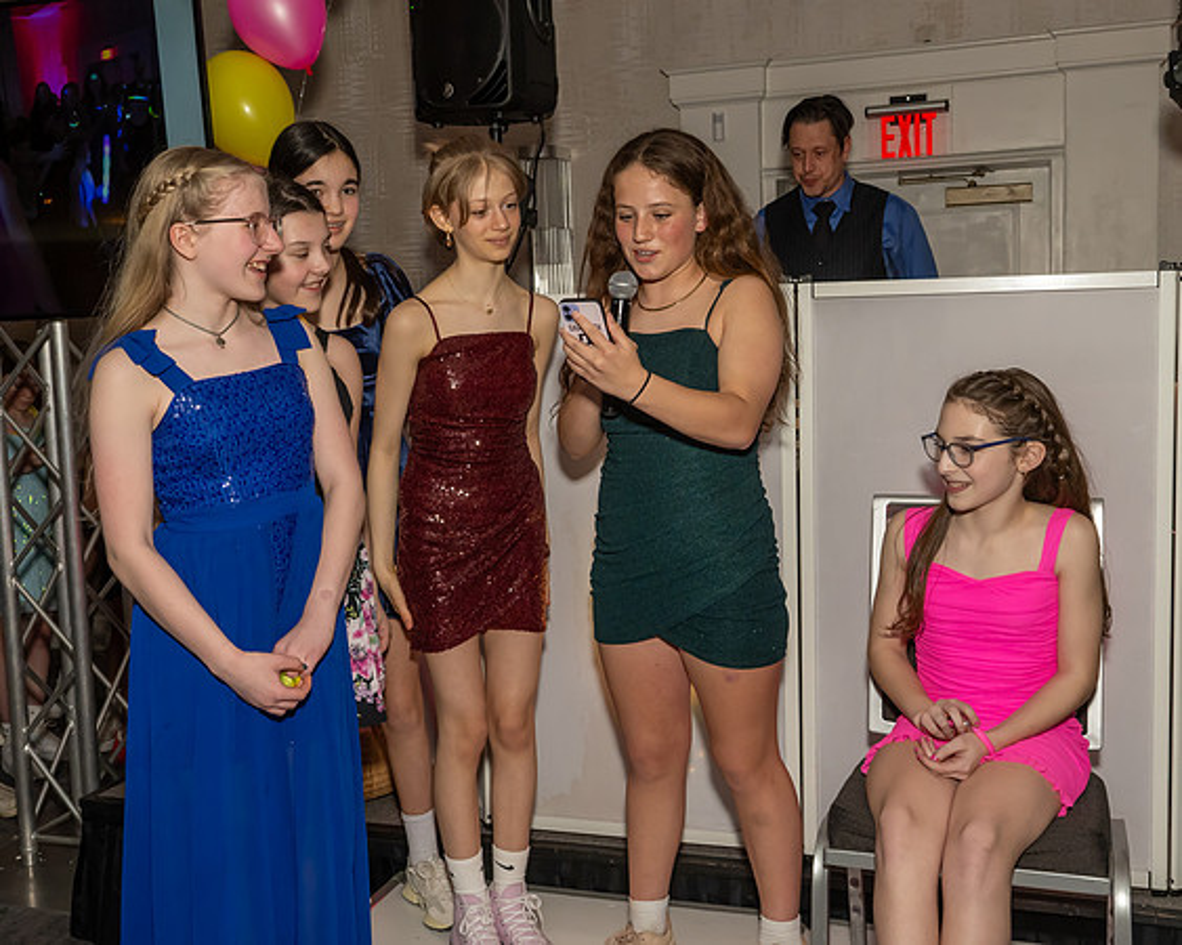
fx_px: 1278
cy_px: 455
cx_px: 593
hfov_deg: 49.6
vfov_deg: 40.6
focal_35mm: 37
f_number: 7.1
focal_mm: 20
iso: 800
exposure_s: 1/250
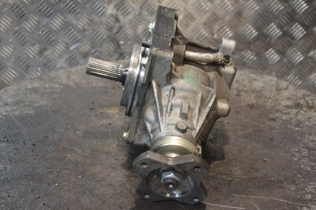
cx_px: 158
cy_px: 105
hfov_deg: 35.1
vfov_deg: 23.8
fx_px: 500
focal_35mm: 57
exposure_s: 1/125
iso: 3200
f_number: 5.6
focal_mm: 38
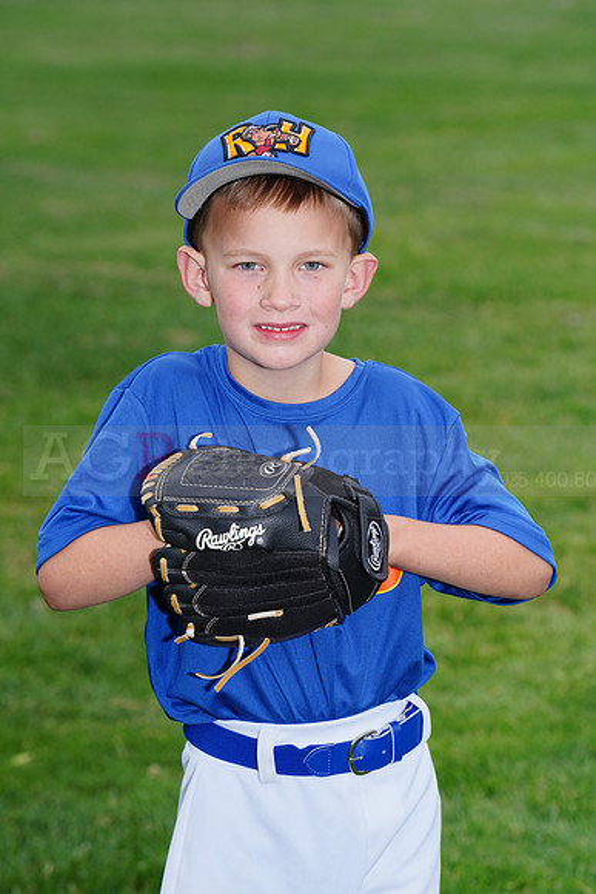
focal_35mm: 187
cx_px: 298
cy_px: 447
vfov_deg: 11.0
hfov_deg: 7.3
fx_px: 4641
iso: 200
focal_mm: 187
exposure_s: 1/200
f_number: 9
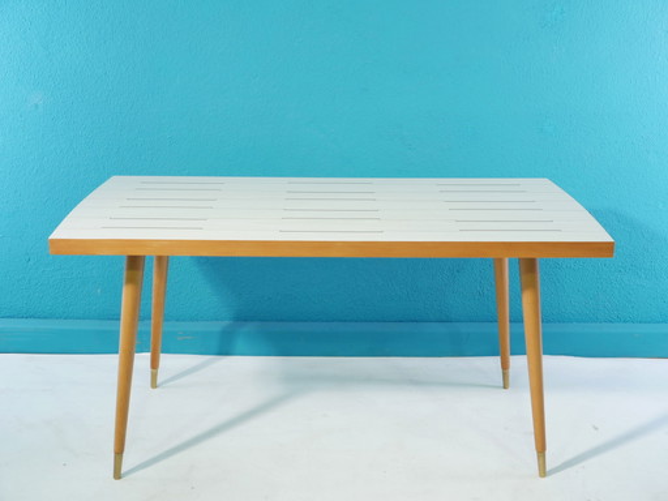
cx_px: 334
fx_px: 888
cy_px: 250
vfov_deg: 31.5
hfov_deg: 41.2
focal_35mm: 46
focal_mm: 23
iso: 200
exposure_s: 1/8
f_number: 8
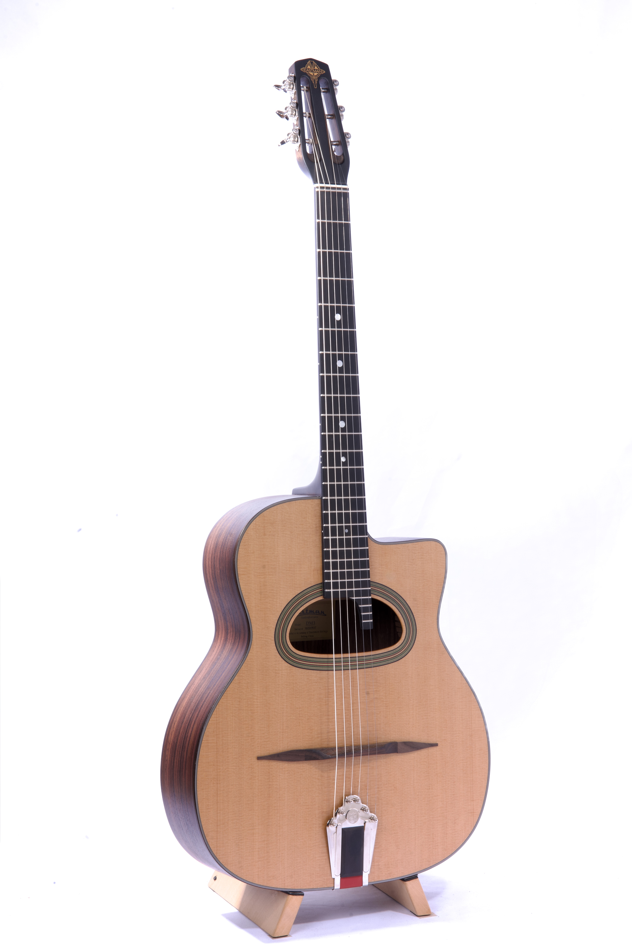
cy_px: 474
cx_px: 316
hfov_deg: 20.0
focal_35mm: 68
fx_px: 1791
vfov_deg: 29.7
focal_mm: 68
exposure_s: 1/50
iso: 100
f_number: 22
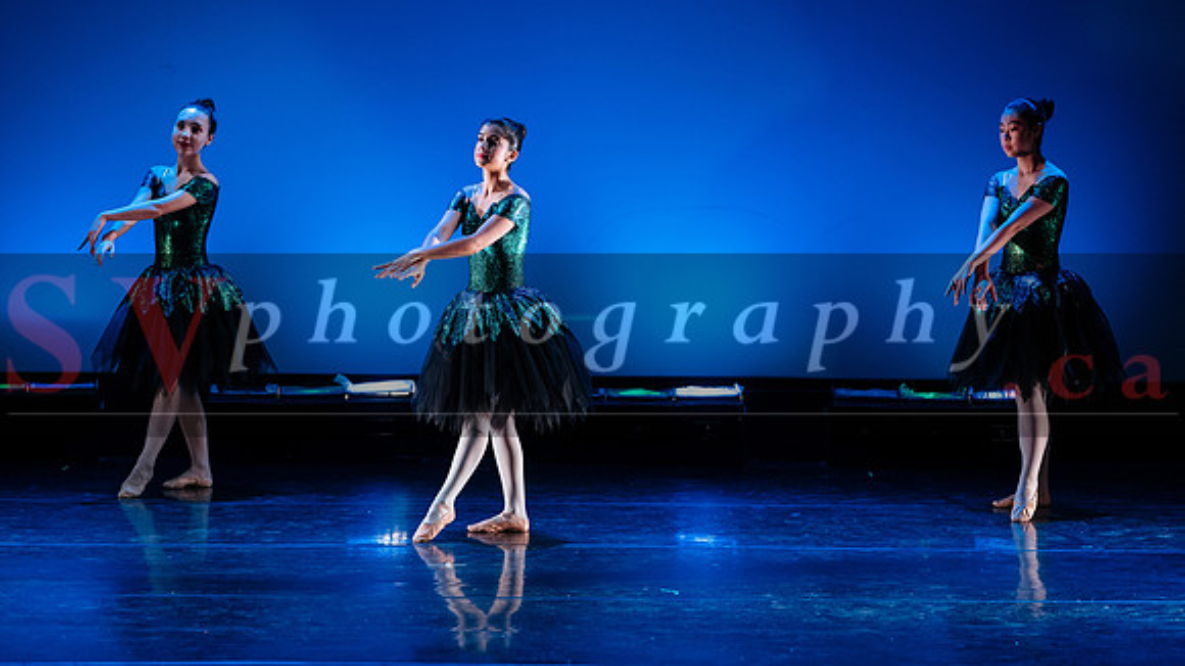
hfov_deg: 14.8
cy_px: 269
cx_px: 553
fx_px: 4566
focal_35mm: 145
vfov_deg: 8.3
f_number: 2.8
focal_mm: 130
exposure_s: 1/500
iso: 1250
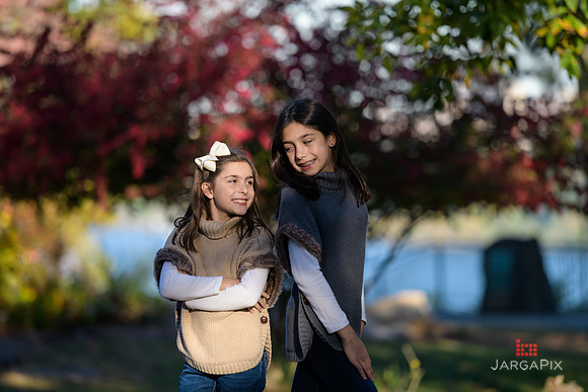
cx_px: 294
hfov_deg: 10.8
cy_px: 196
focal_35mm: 190
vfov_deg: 7.2
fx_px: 3104
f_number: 3.2
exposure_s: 1/1000
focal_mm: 190
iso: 200
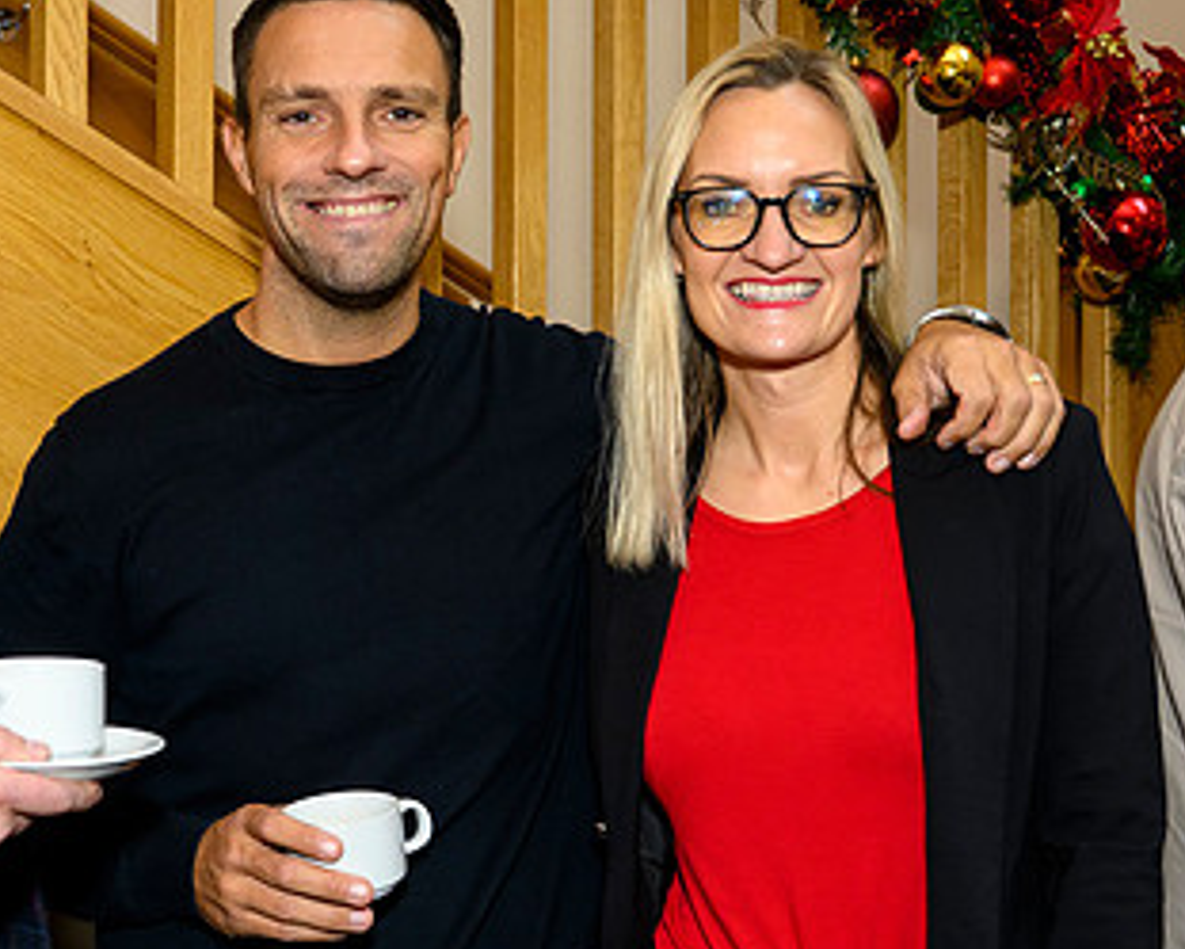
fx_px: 2210
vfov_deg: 24.2
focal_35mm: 63
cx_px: 352
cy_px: 414
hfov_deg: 29.7
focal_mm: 29
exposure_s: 1/160
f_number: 4
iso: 1250
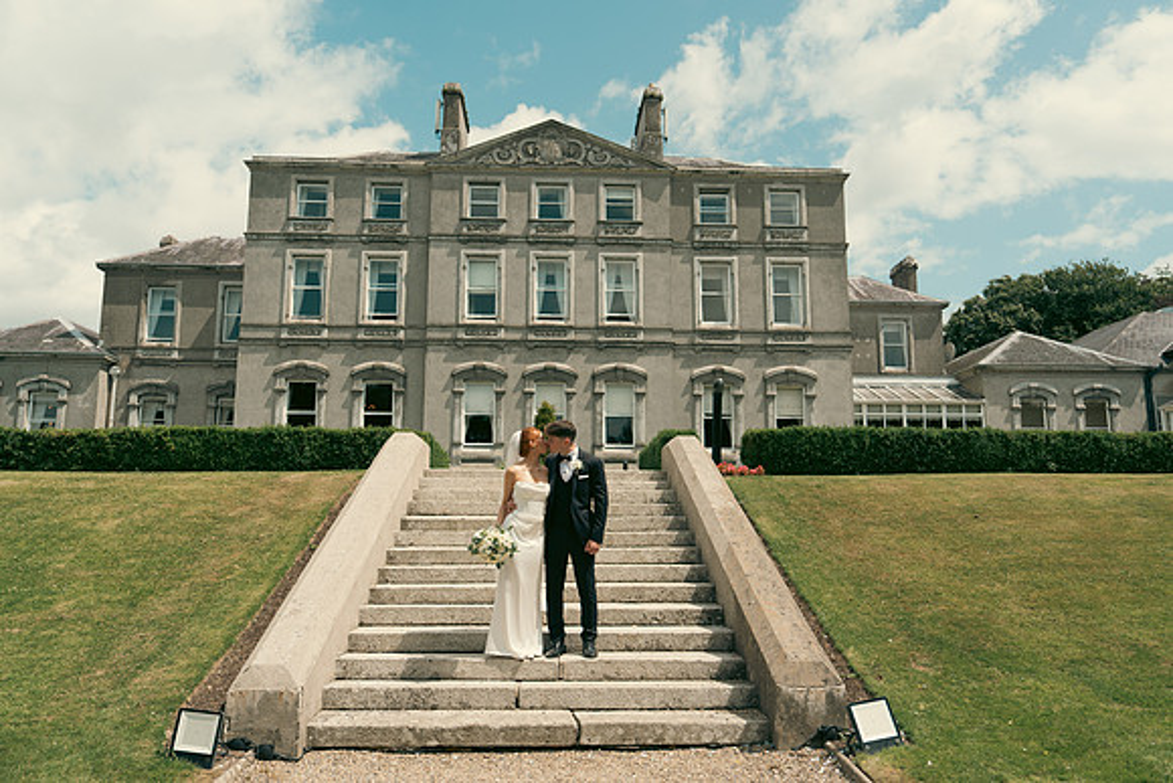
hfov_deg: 65.5
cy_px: 392
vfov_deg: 46.4
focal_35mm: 28
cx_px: 586
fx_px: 913
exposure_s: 1/1250
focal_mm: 28
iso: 125
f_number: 3.5
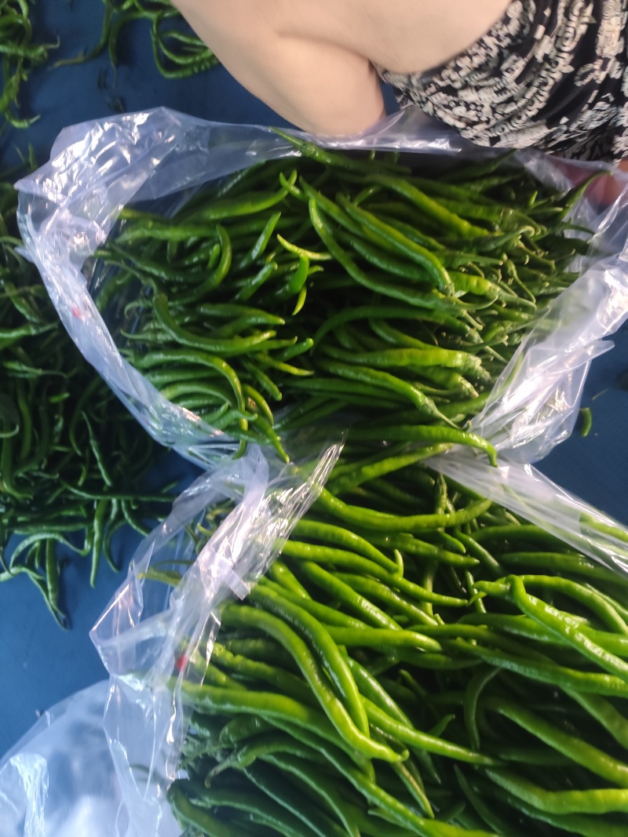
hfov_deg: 58.9
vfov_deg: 73.9
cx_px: 314
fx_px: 556
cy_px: 418
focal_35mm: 23
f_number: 1.65
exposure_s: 1/25
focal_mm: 6.14
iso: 1600
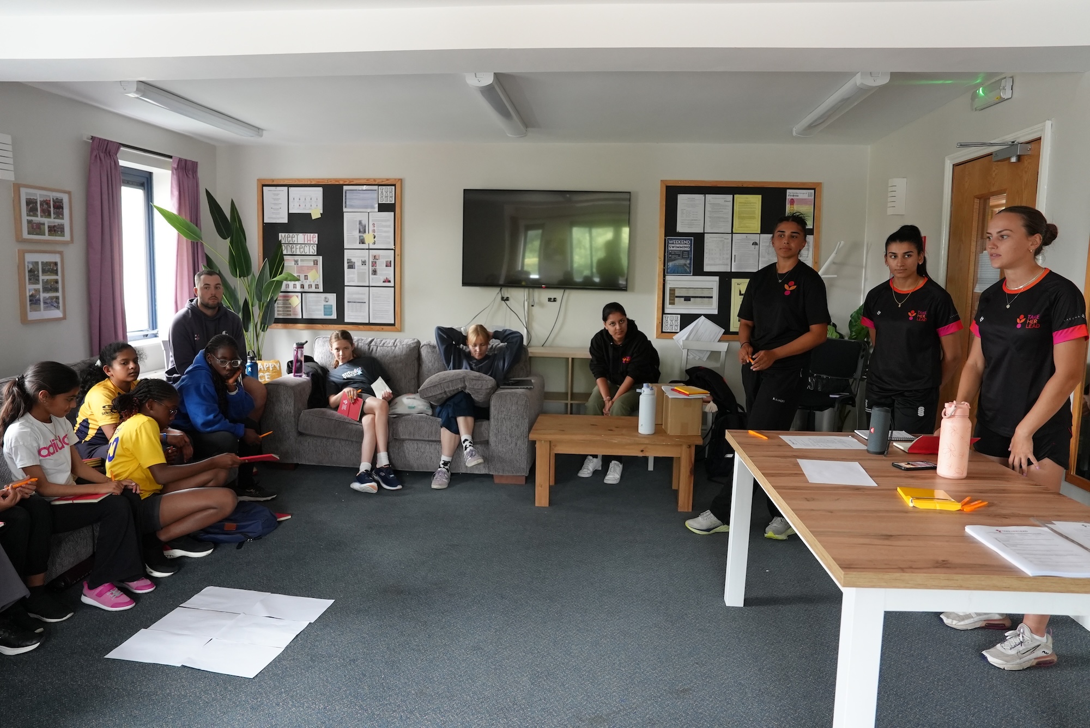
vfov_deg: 53.2
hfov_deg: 73.7
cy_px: 364
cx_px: 545
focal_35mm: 24
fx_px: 727
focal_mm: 24
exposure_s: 1/160
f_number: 4
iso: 4000
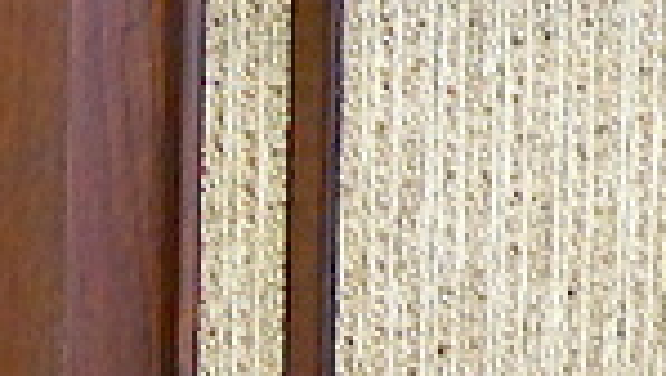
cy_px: 528
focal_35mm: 351
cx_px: -447
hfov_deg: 6.1
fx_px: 6202
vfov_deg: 3.5
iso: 200
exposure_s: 1/2.5
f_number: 4.1
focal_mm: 9
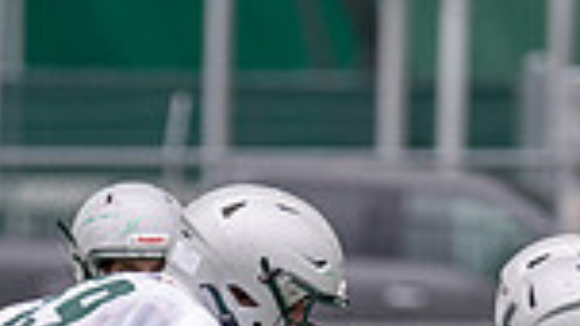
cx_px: 331
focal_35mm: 998
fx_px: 15351
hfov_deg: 2.2
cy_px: 661
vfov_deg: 1.2
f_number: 2.8
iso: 320
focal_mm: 200
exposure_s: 1/3200
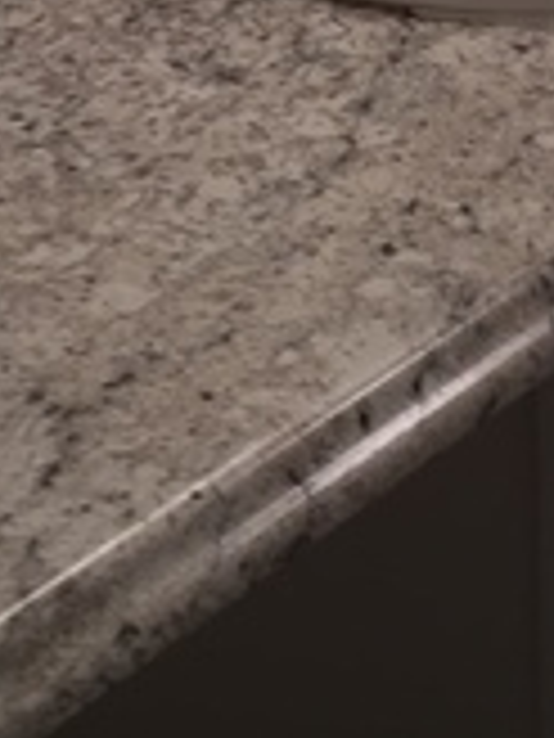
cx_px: 302
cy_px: -322
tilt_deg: -19.3
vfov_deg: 15.6
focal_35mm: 118
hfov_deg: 12.6
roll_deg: +2.3
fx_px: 2518
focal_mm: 4.15
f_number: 2.2
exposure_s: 1/40
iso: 32
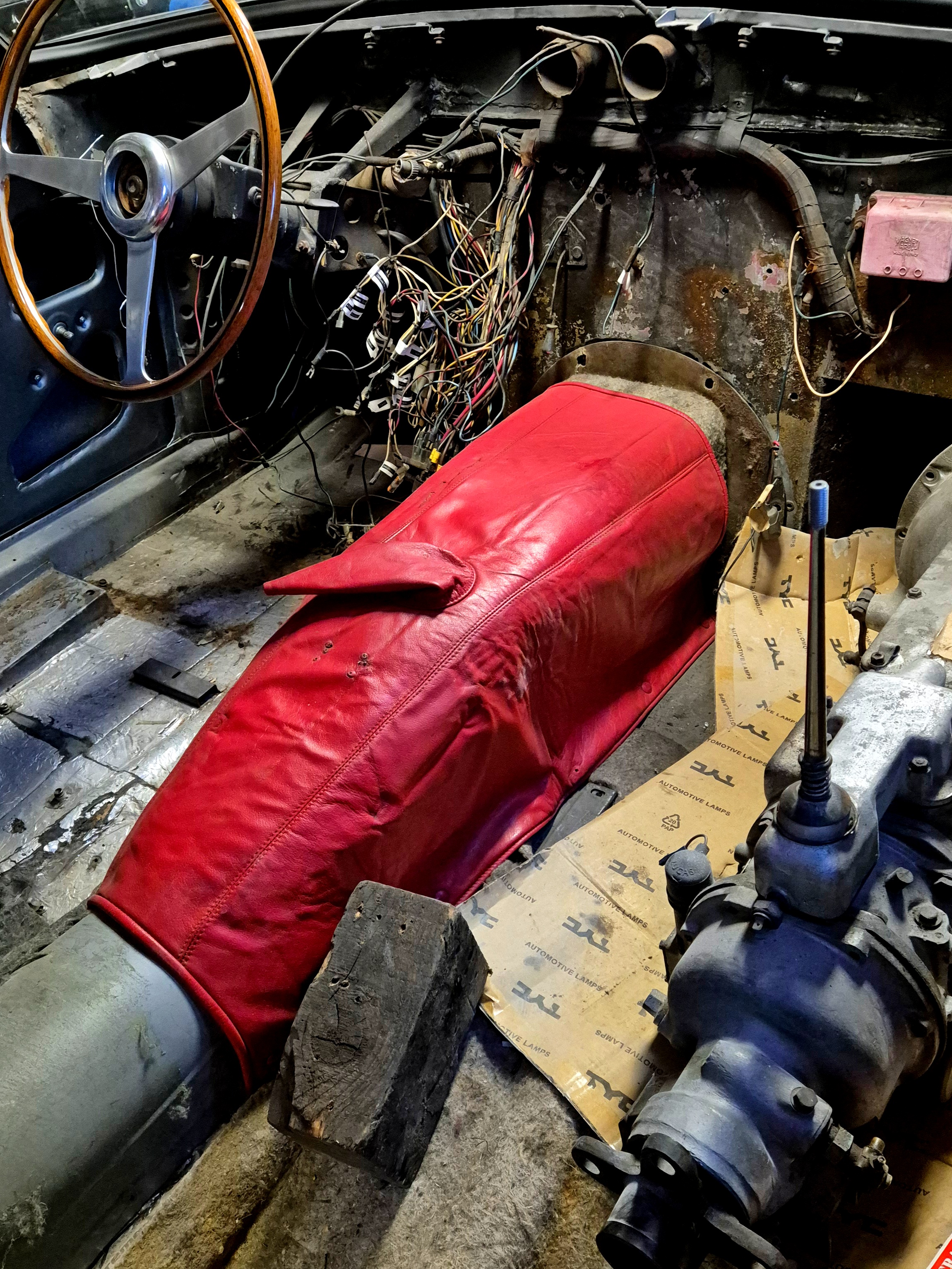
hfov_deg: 46.8
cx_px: 475
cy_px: 720
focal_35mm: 30
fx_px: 1100
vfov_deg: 59.7
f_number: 1.8
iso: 2000
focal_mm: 5.4
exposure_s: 1/100
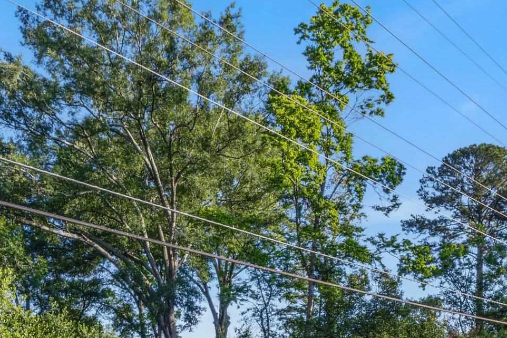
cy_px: 436
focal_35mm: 39
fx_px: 549
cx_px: 307
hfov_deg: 49.2
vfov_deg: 28.3
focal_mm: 10
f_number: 8
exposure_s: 1/200
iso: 250
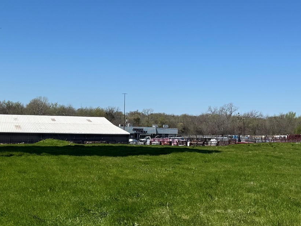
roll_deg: -1.3
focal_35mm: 60
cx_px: 155
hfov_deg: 32.2
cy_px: 134
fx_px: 522
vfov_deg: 24.4
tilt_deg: -1.8
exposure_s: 1/5814
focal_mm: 6.76
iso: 80
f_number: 1.78
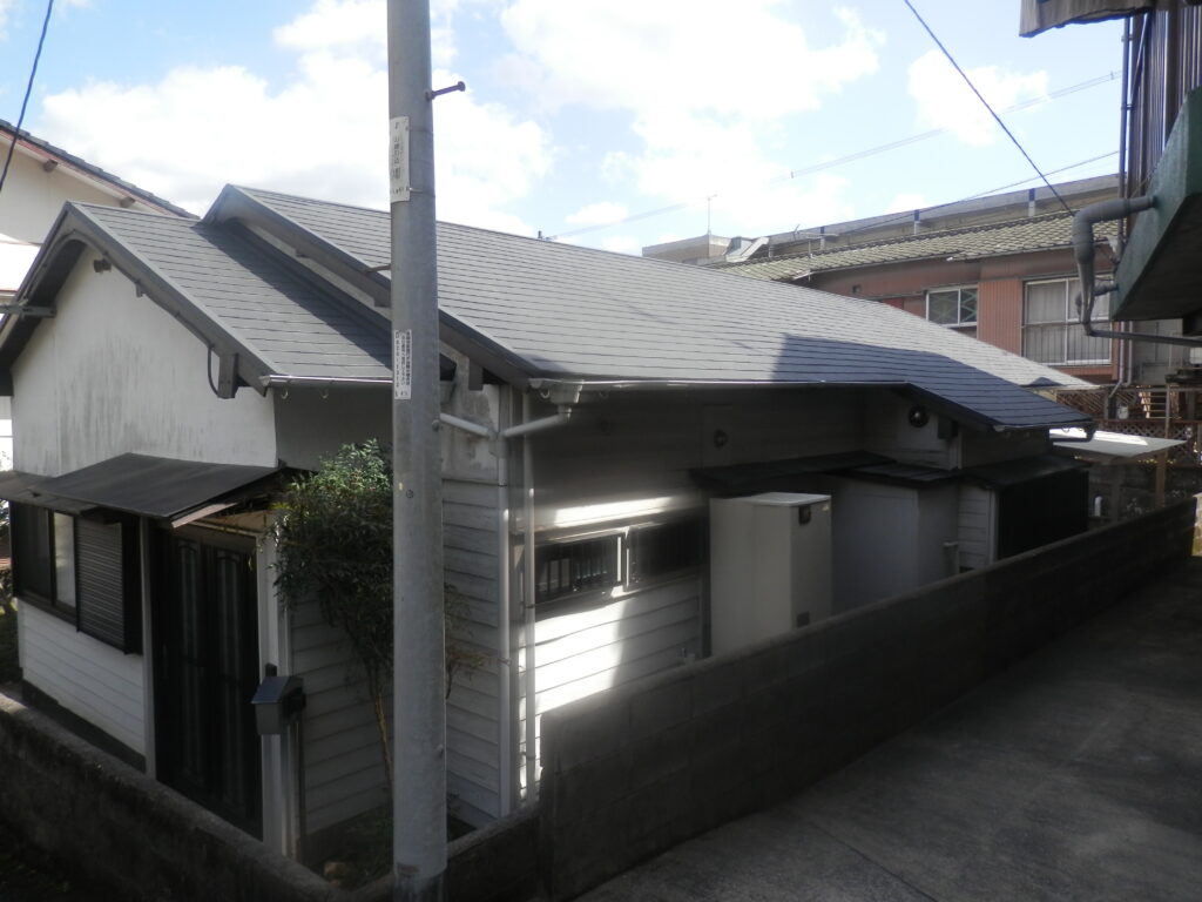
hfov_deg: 69.4
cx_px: 601
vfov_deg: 54.9
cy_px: 451
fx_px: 868
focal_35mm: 25
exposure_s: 1/500
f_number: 3
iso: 80
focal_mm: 4.5
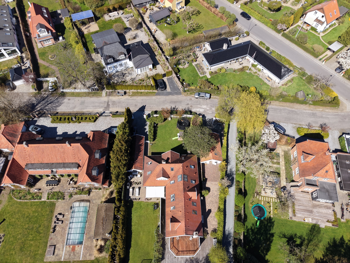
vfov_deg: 56.8
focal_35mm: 24
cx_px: 175
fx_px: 243
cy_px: 132
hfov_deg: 71.6
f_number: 1.8
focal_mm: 8.67
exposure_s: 1/4000
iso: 200
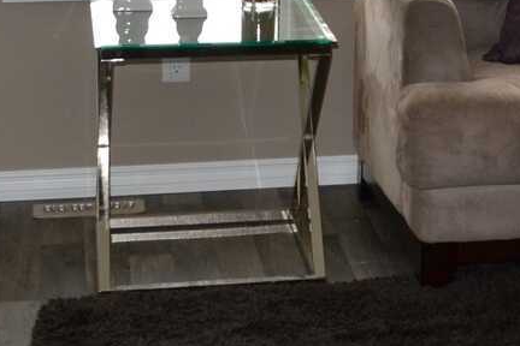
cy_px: -254
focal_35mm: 125
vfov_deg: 10.4
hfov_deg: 15.5
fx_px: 1805
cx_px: 708
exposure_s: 1/125
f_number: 4
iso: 320
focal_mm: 18
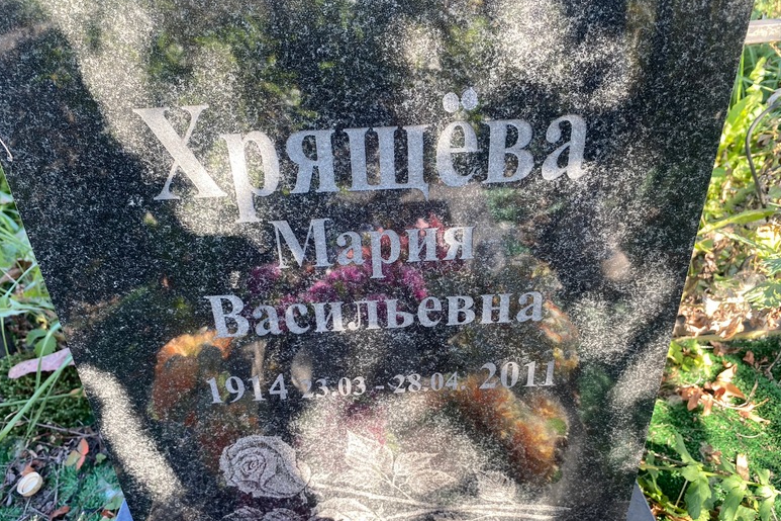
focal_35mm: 28
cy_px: 252
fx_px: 607
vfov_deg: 46.4
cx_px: 388
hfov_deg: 65.5
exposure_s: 1/122
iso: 32
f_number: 1.8
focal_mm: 4.25
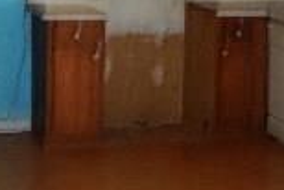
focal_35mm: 108
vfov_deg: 12.7
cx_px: 184
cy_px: 42
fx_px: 853
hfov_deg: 18.9
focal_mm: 4.5
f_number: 3.4
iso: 220
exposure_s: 1/30
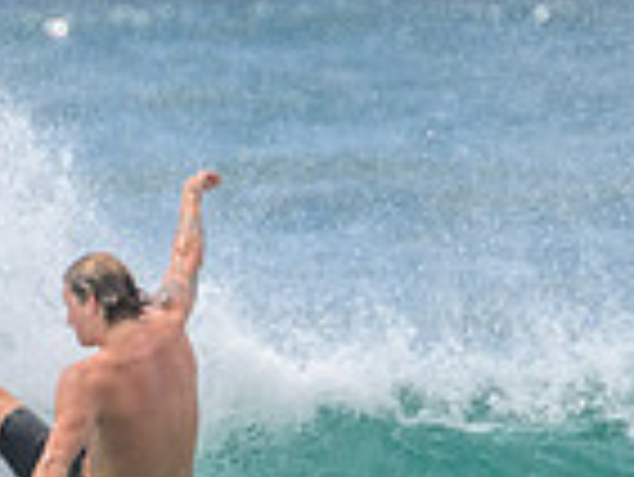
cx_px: 112
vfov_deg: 0.5
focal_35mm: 3167
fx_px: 58054
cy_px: 632
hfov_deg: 0.6
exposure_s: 1/2000
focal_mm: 800
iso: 900
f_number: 11
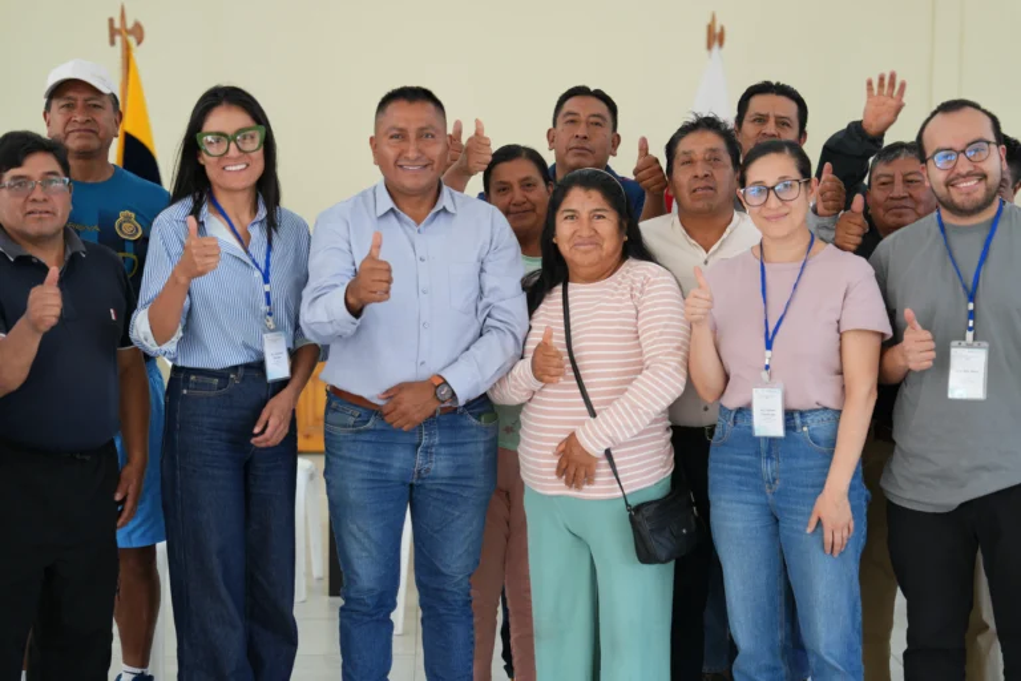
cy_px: 340
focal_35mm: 70
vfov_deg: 19.5
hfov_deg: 28.8
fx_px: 1985
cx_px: 510
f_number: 2.8
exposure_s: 1/100
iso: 125
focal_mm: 70
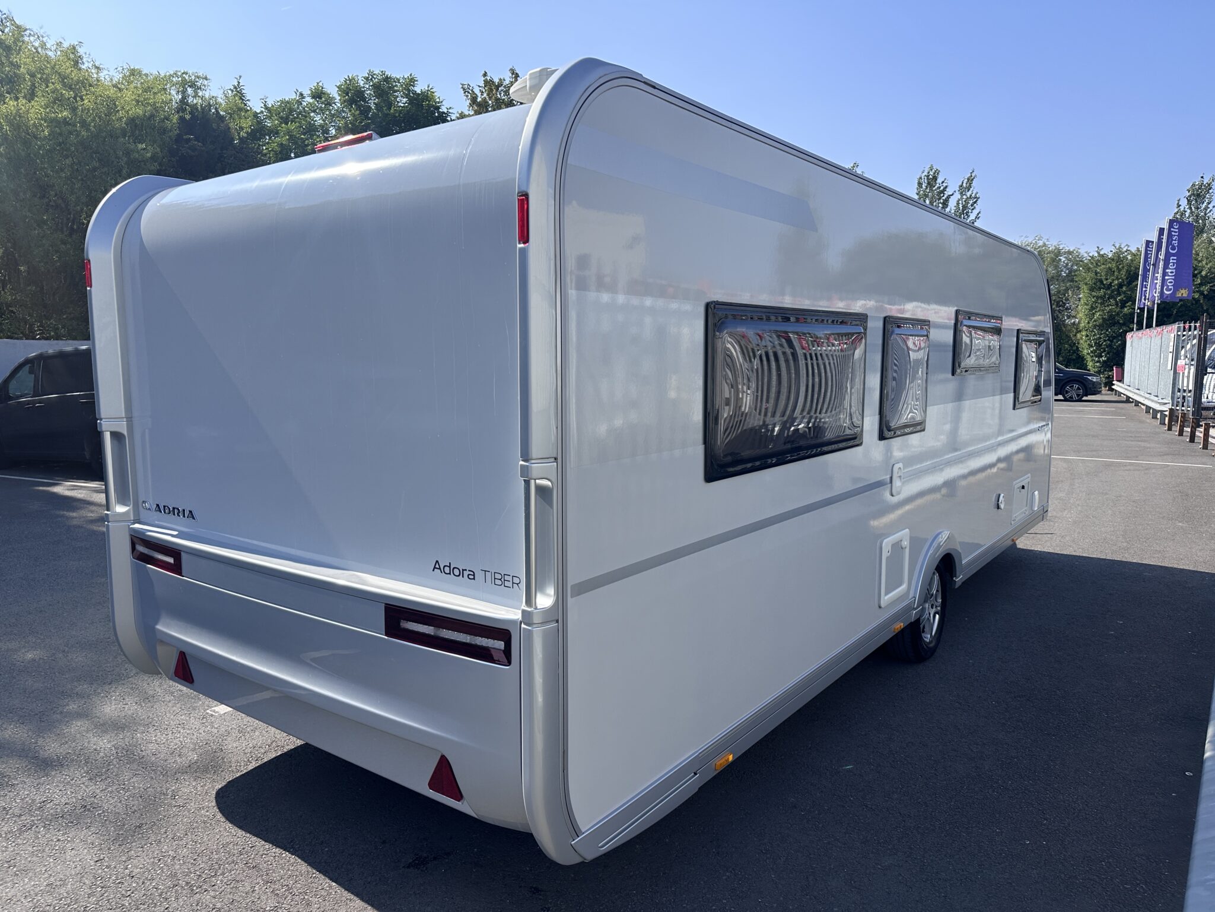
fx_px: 842
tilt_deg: -5.9
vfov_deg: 56.8
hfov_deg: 71.6
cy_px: 456
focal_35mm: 24
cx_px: 608
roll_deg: -0.8
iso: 80
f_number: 1.78
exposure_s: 1/3356
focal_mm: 6.86
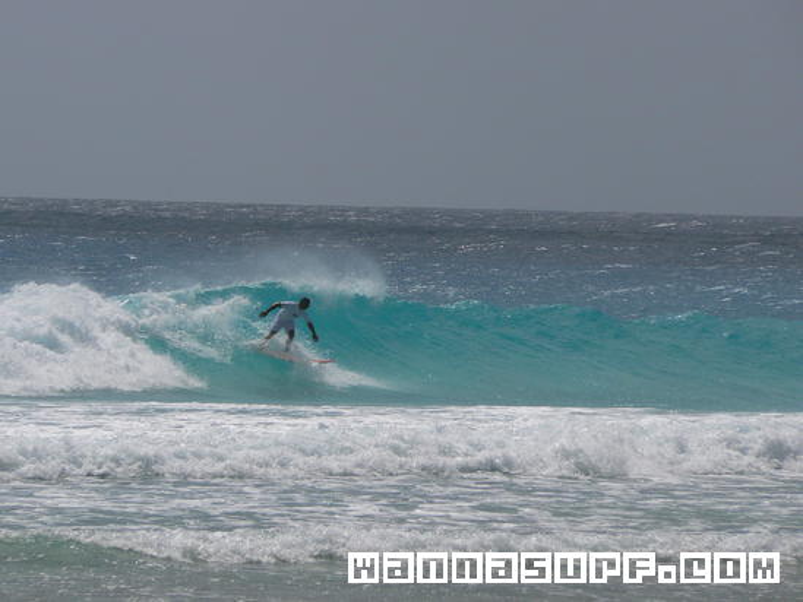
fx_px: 8956
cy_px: 301
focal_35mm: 386
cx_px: 402
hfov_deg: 5.1
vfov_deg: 3.9
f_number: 8
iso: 80
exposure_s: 1/2000
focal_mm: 64.3
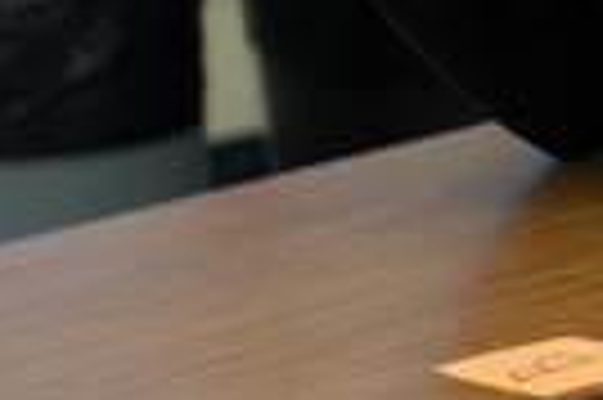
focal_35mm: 535
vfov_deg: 2.5
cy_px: -501
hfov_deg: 3.7
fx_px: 8950
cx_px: 2007
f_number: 3.5
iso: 1600
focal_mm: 70
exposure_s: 1/250
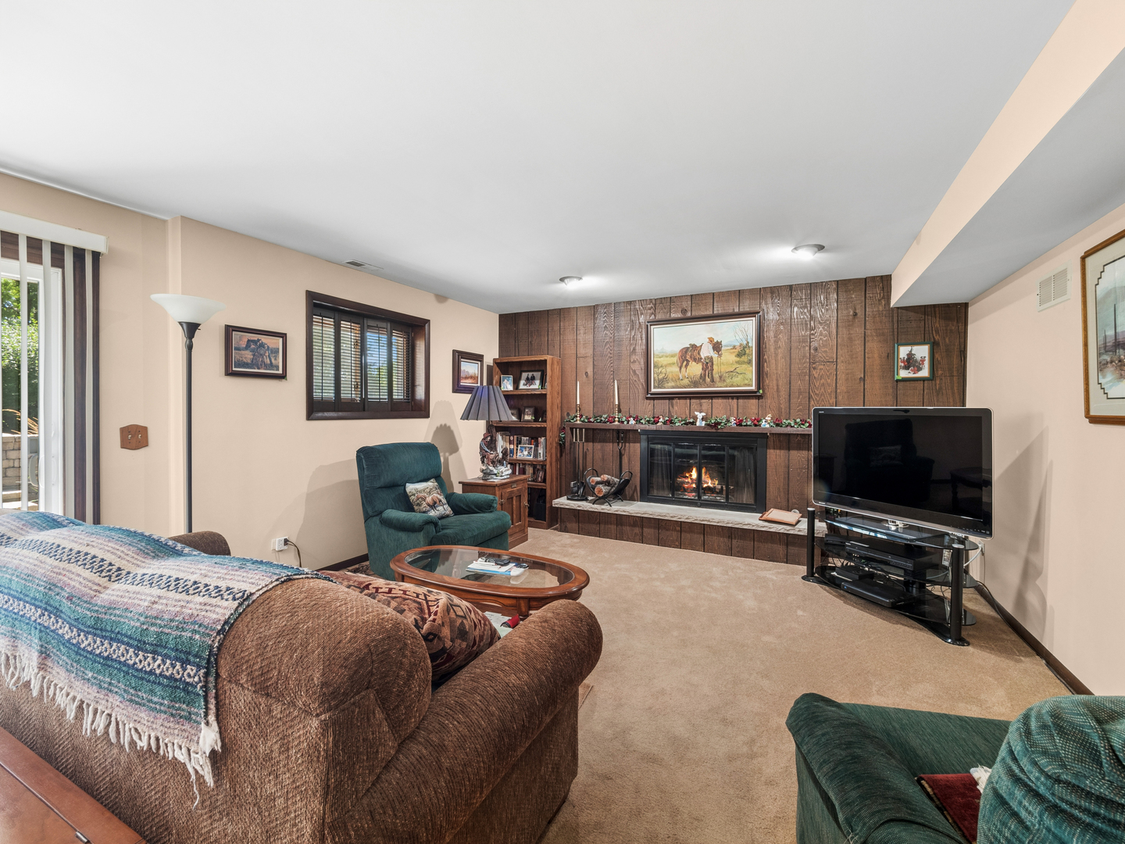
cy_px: 422
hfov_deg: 102.1
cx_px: 562
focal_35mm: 14
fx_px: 455
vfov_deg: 85.7
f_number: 8
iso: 400
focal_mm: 7
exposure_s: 1/2
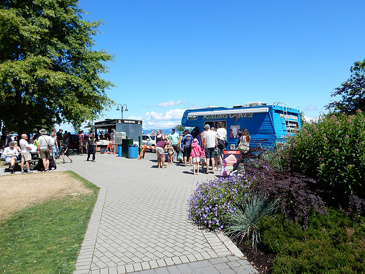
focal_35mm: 25
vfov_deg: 54.9
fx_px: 264
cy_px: 137
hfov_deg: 69.4
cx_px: 182
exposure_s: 1/1250
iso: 125
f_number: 3.7
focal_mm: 4.5
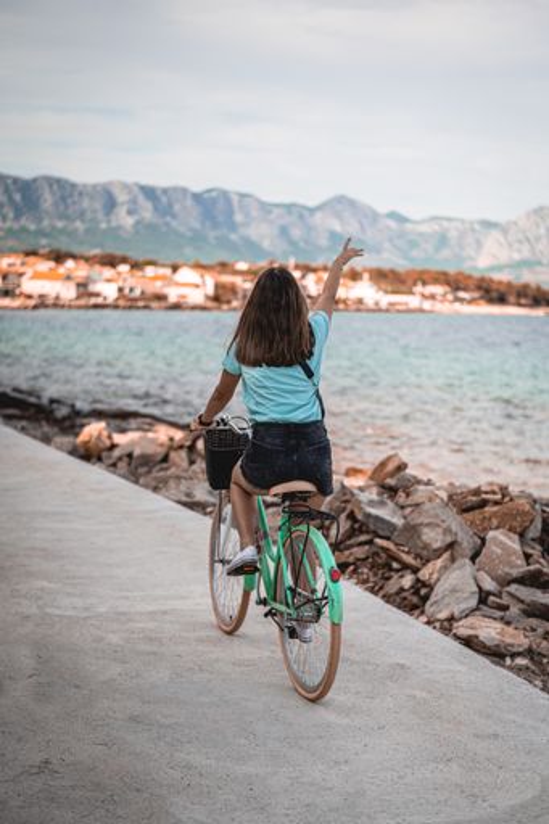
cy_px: 412
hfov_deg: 27.0
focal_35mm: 50
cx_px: 274
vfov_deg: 39.6
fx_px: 1144
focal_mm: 50
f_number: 2
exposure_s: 1/6400
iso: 160
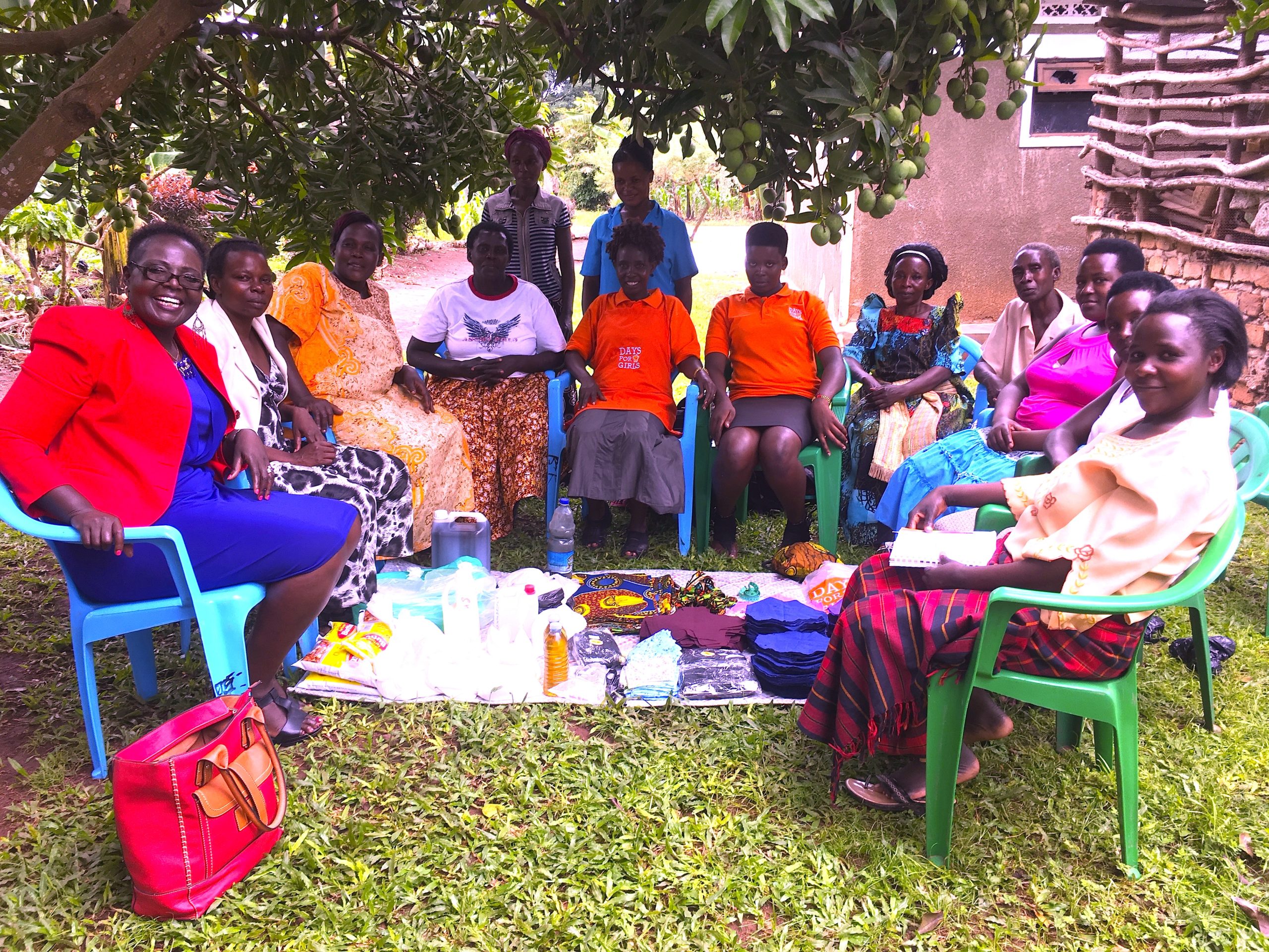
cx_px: 634
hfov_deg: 61.7
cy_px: 476
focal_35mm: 29
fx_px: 1063
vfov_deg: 48.2
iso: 25
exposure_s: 1/100
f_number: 2.2
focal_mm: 4.15
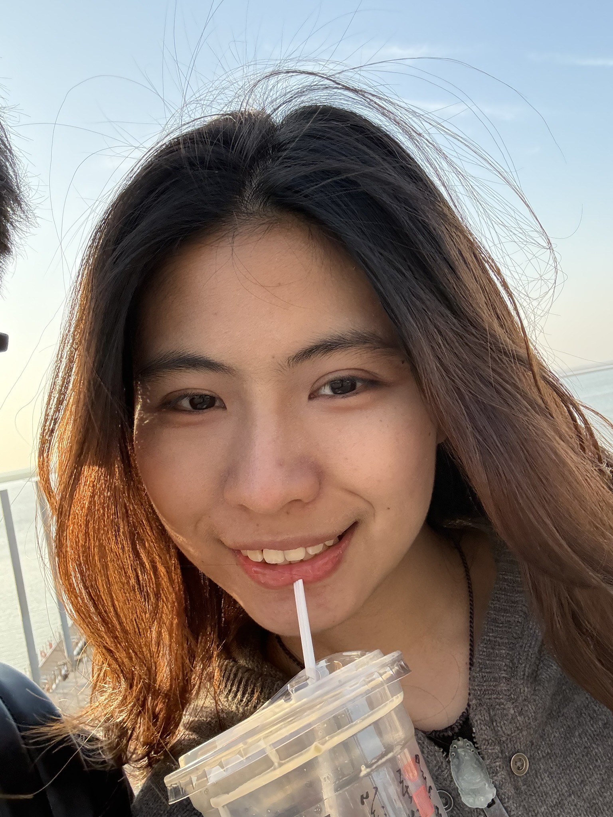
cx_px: 306
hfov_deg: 46.8
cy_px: 408
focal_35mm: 30
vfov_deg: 60.0
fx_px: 708
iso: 50
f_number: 1.9
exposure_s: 1/244
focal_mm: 2.69
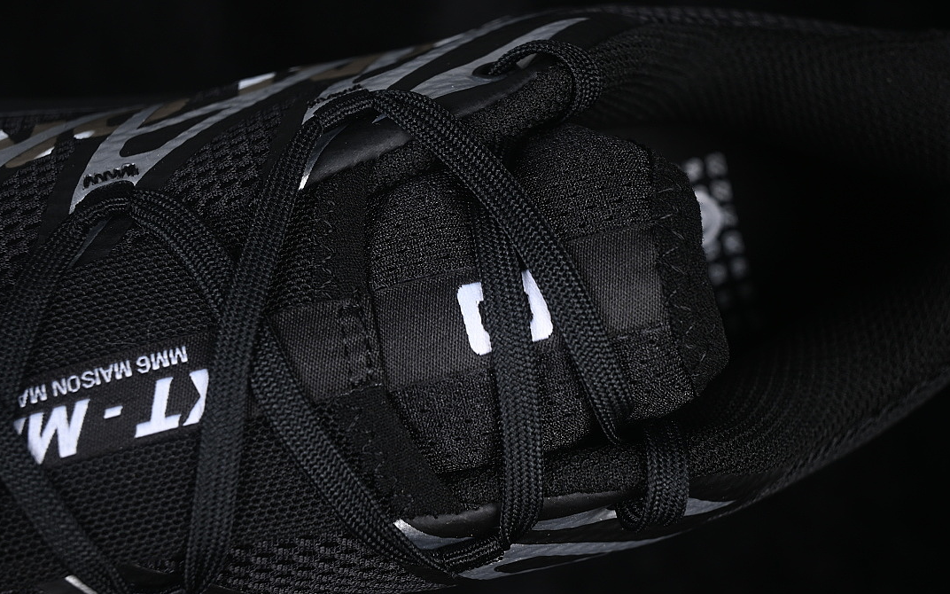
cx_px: 476
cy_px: 312
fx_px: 1994
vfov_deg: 16.9
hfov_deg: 26.8
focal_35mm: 77
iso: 160
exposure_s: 1/50
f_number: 6.3
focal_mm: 50
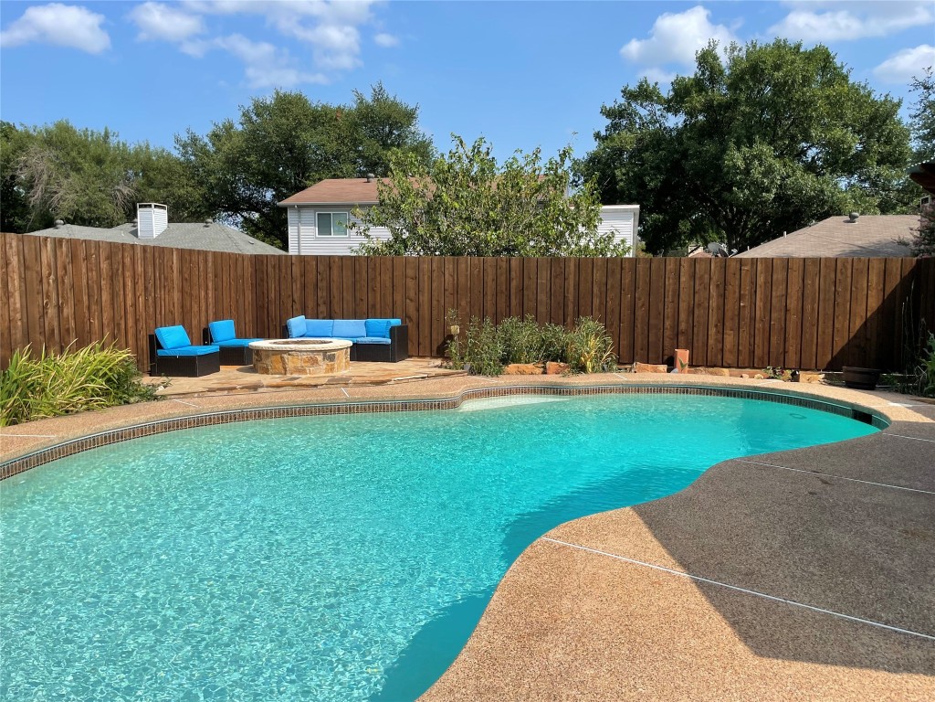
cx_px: 468
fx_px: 702
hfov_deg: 67.3
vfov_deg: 53.1
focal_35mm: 26
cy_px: 351
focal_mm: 4.2
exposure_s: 1/4292
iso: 32
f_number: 1.6
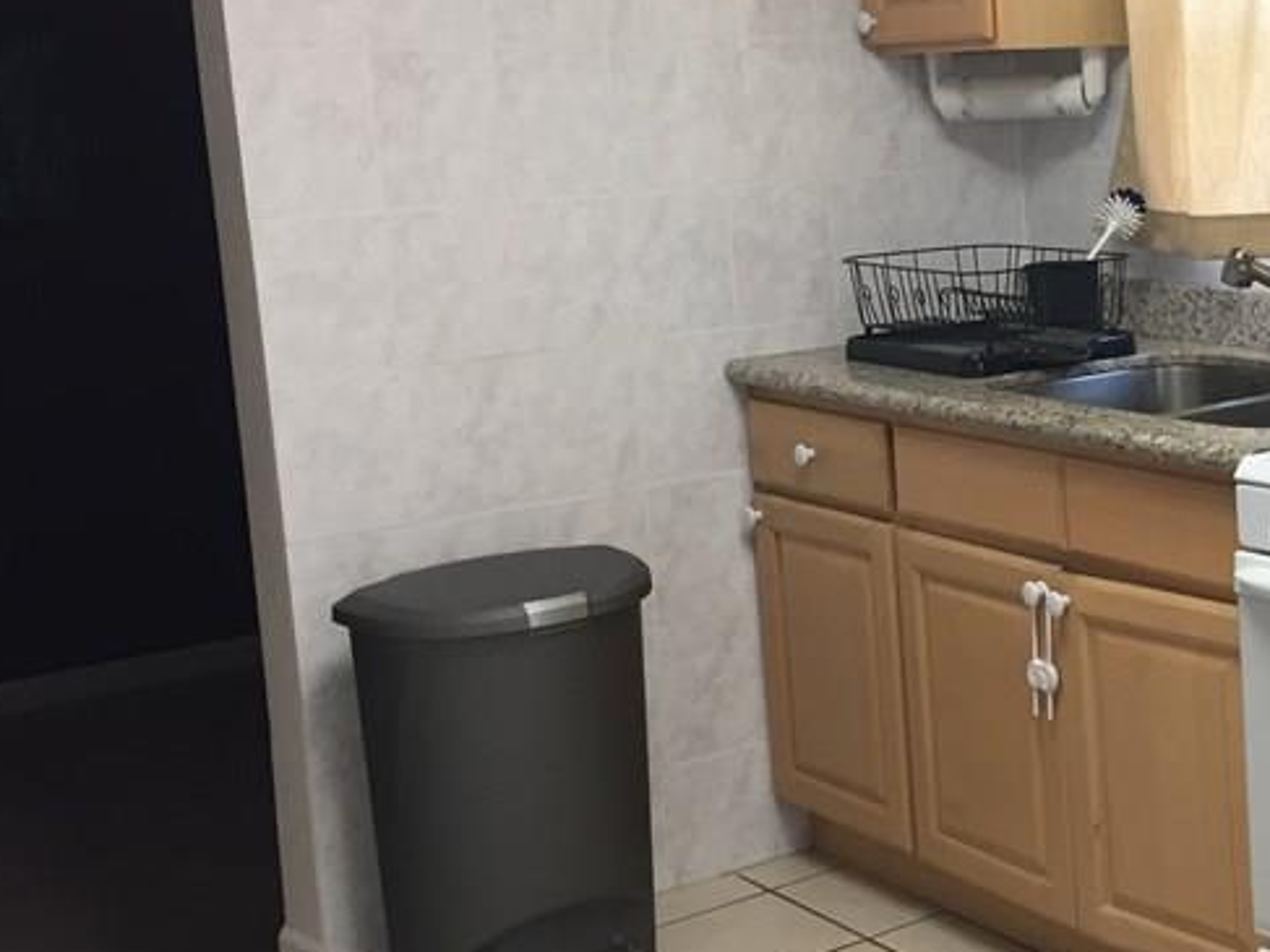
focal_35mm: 61
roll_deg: +2.9
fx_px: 2237
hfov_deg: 29.9
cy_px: 428
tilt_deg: -10.1
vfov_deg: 24.0
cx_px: 1213
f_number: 2.2
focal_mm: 4.15
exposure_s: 1/30
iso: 100
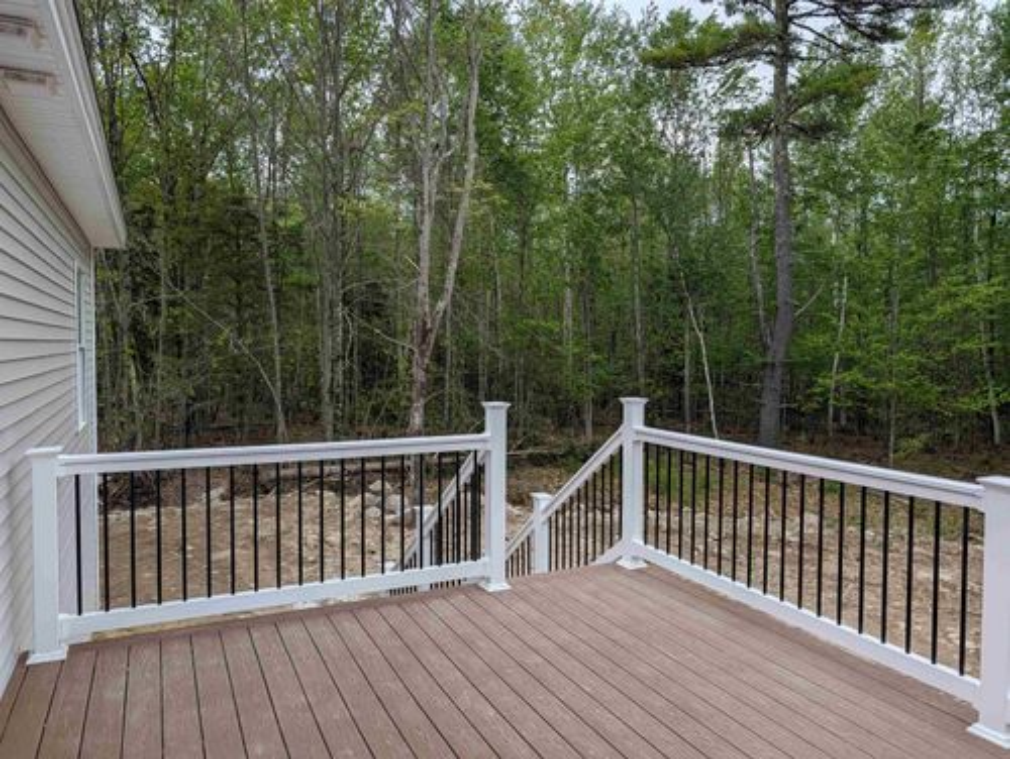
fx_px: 701
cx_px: 505
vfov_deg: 56.9
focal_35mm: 24
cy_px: 380
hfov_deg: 71.5
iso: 17
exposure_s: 1/617
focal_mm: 6.9
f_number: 1.68
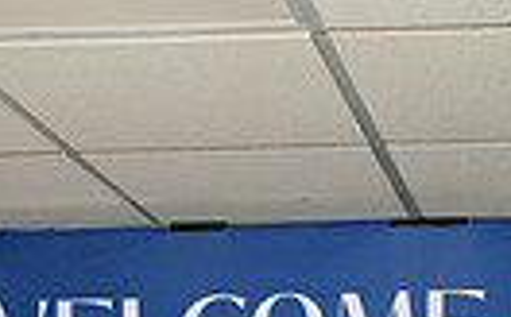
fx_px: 1599
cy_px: 711
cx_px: 480
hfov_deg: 17.8
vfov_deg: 10.1
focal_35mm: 115
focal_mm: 22
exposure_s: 1/160
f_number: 11
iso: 100
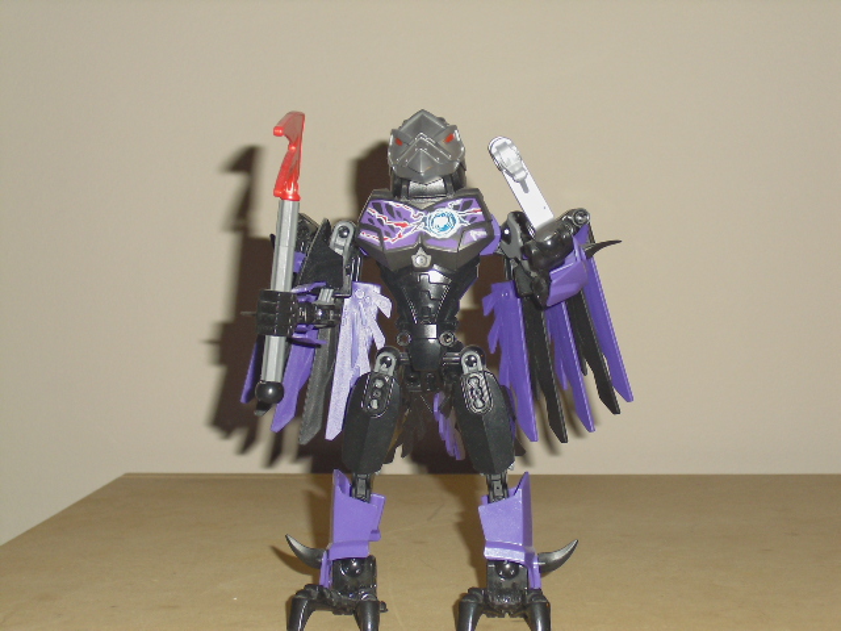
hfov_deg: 26.7
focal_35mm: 73
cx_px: 420
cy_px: 316
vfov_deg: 20.2
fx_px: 1774
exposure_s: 1/60
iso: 200
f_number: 4.6
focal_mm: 13.1
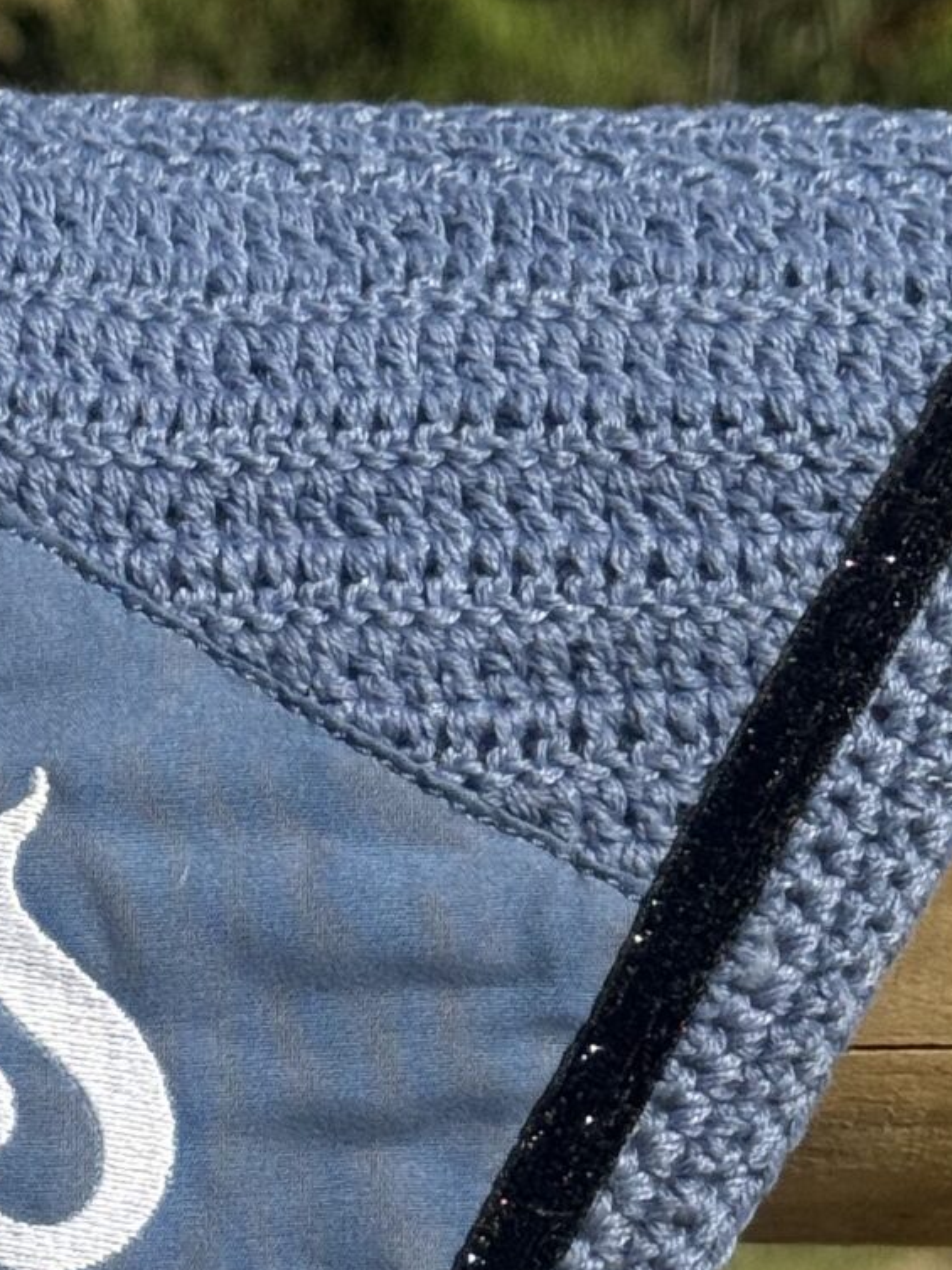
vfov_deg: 12.0
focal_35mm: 163
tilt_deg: -9.9
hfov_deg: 9.0
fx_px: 5980
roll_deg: -1.5
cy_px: 1150
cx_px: -104
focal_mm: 6.76
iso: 80
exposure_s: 1/12500
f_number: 1.78
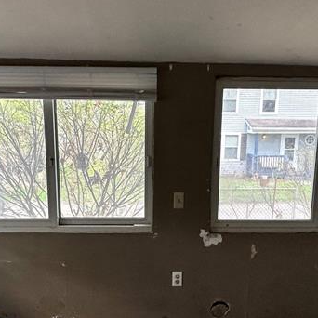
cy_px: 216
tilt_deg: -11.6
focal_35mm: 37
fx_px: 385
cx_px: 154
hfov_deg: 44.9
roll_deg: -1.7
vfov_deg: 44.2
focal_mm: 2.22
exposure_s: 1/99
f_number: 2.2
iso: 160
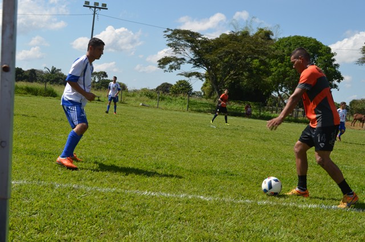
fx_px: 531
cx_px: 182
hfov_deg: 37.9
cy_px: 121
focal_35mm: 52
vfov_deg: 25.6
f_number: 8
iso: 125
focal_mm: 35
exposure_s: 1/250
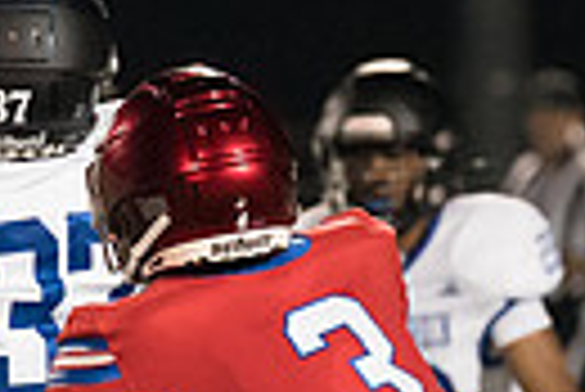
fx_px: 14901
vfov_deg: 1.5
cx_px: 200
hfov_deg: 2.2
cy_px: 342
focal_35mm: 916
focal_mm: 133
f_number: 2.8
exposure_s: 1/1250
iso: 12800
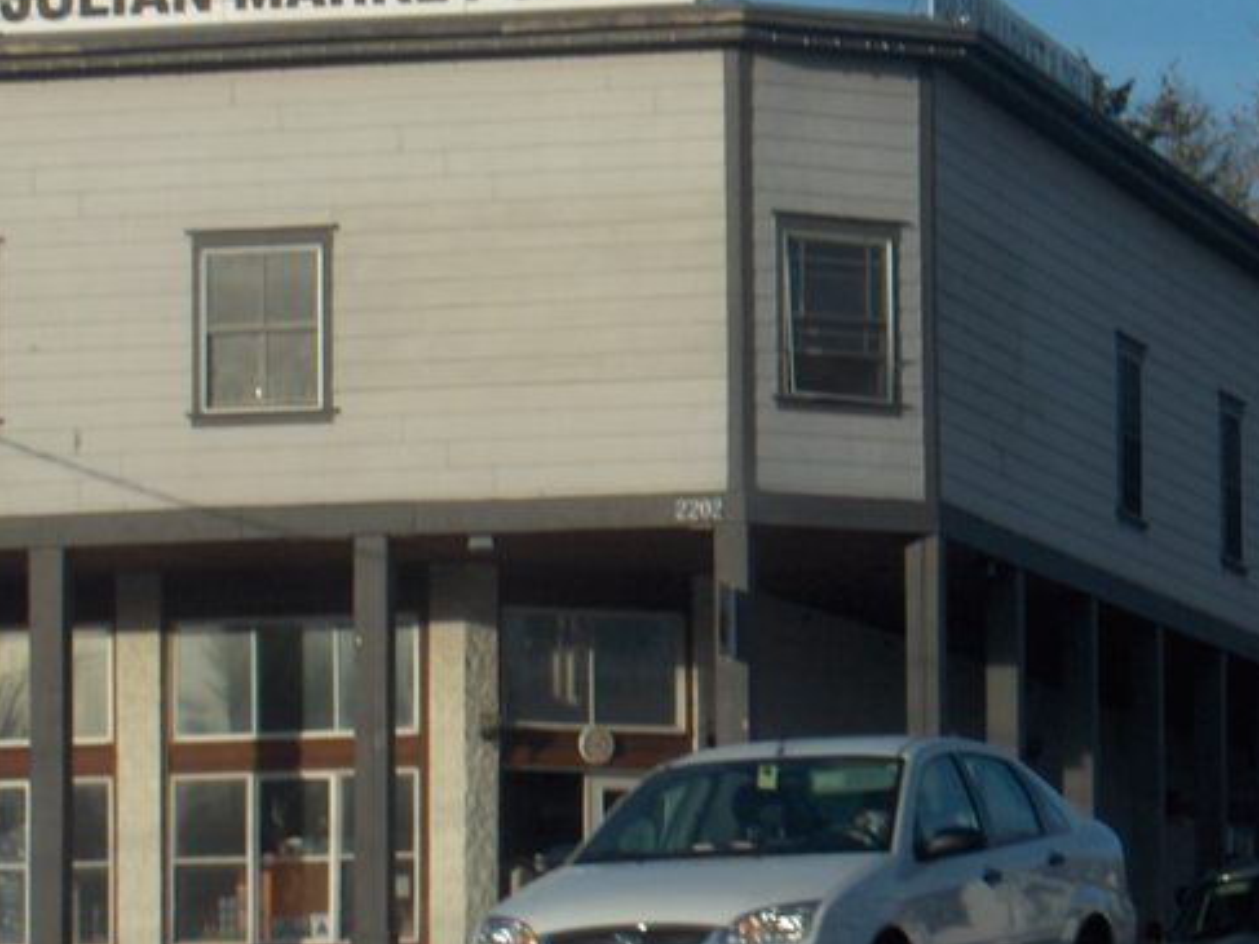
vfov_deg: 7.5
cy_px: 641
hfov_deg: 9.9
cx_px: 988
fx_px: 7236
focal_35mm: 199
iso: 100
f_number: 4.4
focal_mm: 20.8
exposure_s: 1/249
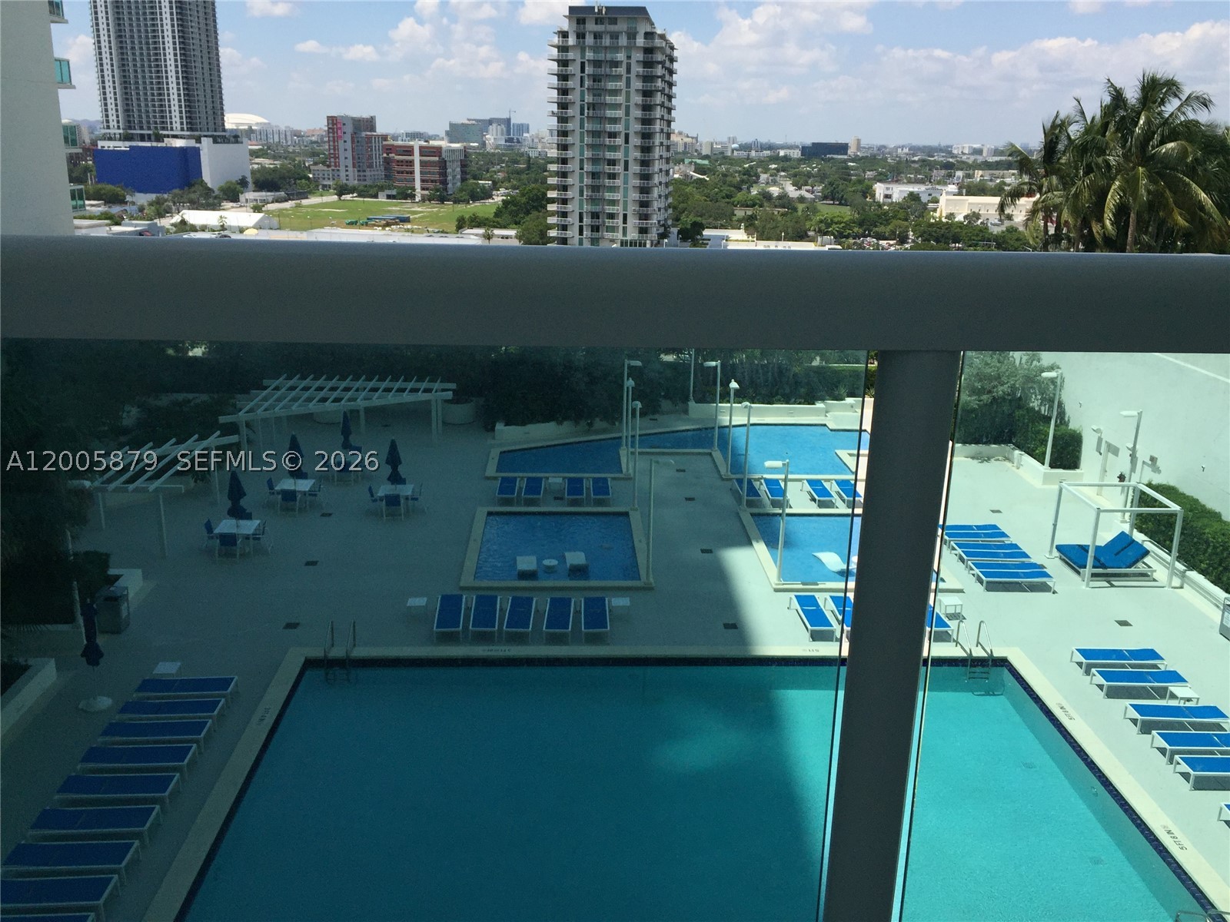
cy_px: 461
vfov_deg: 48.2
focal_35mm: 29
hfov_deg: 61.7
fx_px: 1030
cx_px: 615
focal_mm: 4.15
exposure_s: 1/4950
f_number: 2.2
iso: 32
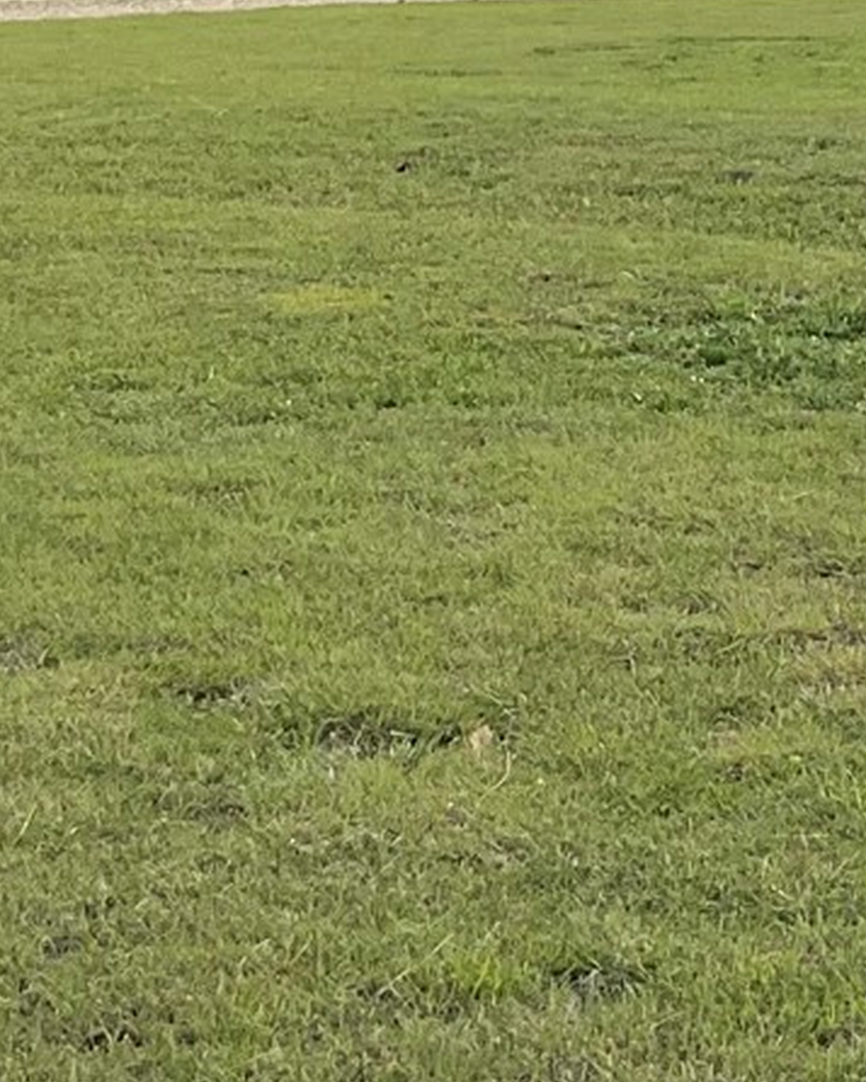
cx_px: 968
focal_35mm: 130
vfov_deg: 13.9
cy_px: -536
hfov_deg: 11.7
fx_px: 4163
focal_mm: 3
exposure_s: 1/1534
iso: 16
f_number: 1.8
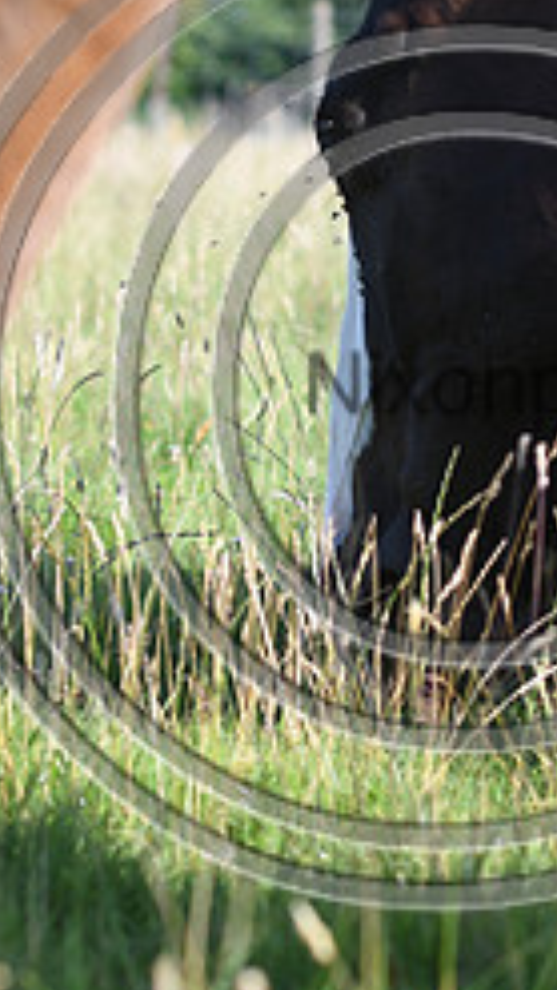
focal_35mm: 258
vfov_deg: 8.4
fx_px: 6772
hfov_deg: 4.7
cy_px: 321
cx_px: 383
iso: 250
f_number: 3.5
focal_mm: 70
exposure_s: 1/1250
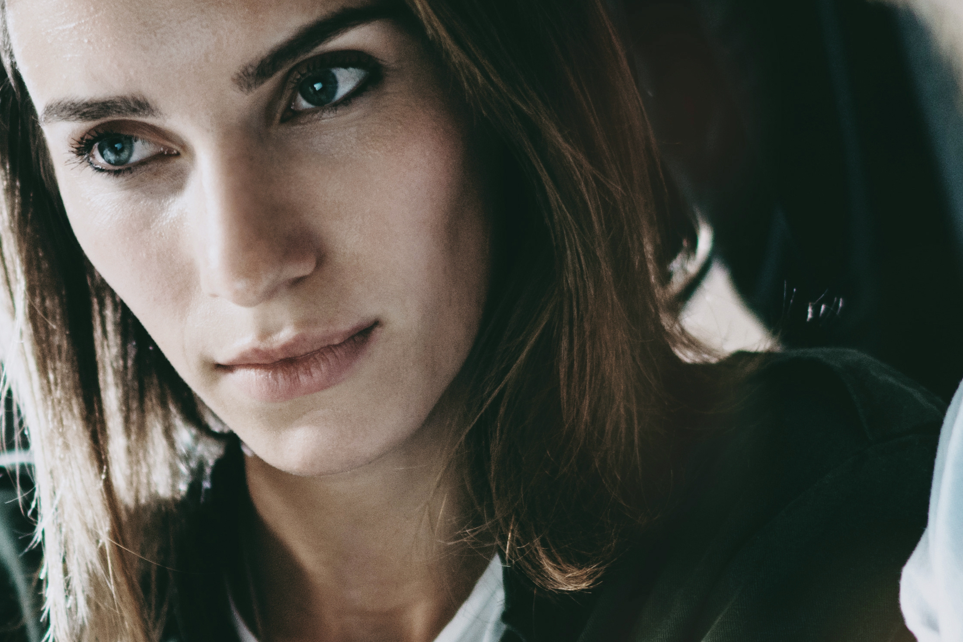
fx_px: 3344
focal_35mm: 125
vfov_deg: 10.9
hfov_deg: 16.2
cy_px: 524
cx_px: 137
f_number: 1.4
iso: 320
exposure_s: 1/100
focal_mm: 35
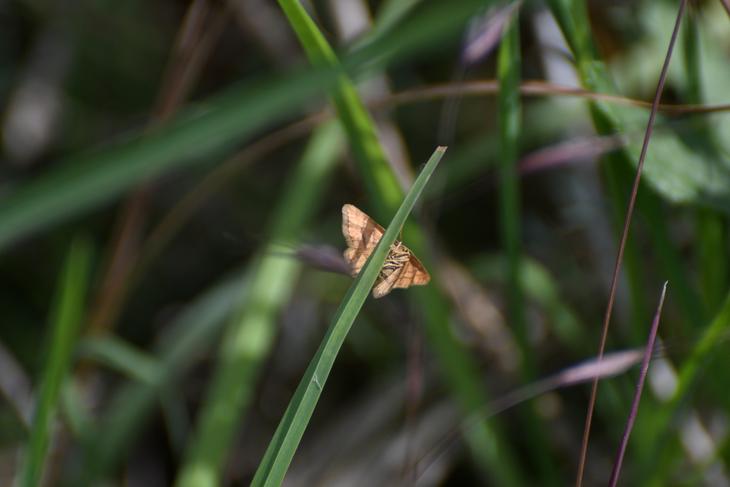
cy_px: 244
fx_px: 8212
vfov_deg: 3.4
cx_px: 365
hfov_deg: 5.1
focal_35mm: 405
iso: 400
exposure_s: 1/2000
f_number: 5.6
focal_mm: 270
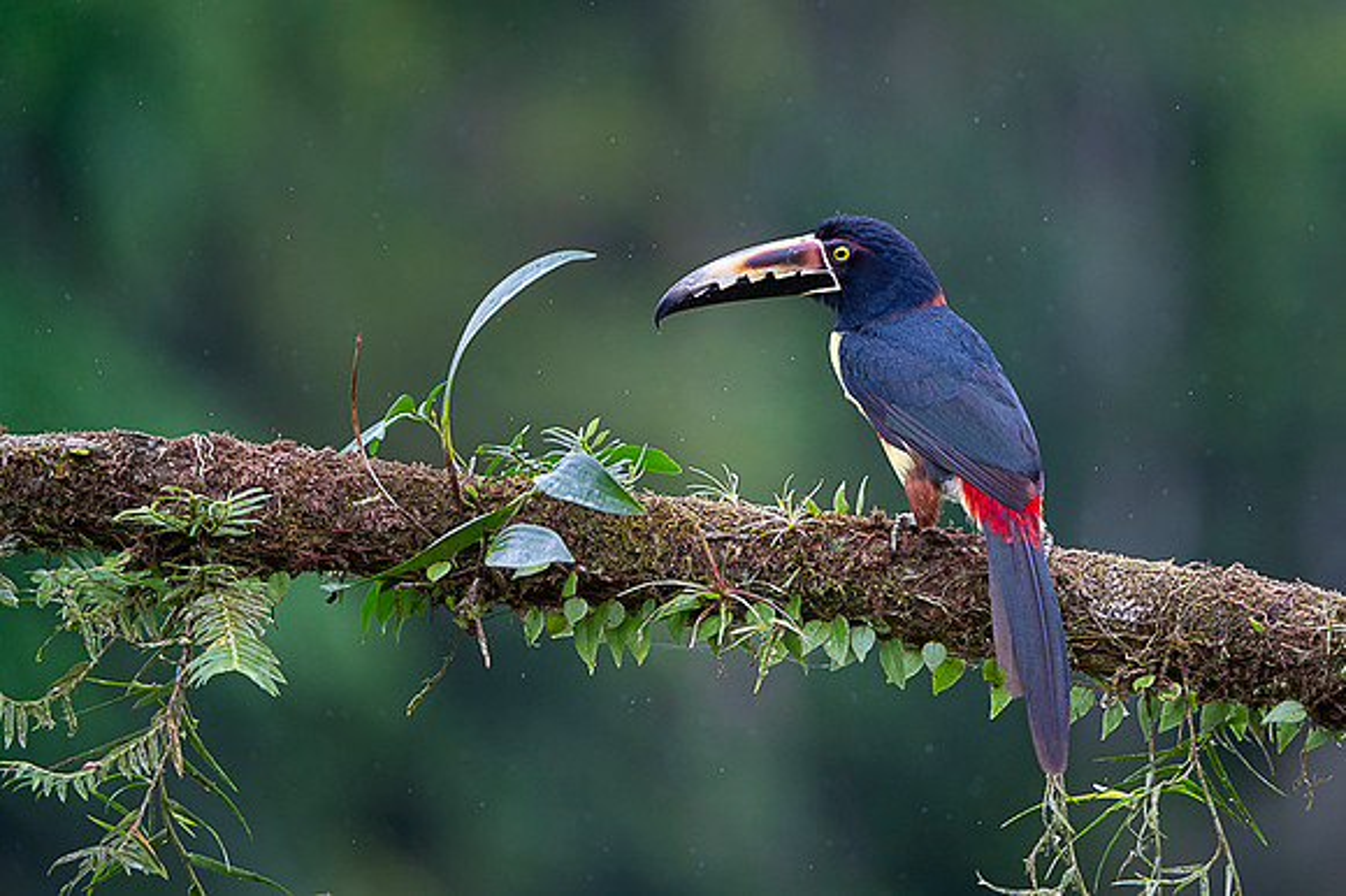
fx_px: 12761
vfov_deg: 4.0
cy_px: 329
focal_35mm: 342
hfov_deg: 6.0
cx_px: 851
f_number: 4
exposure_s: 1/800
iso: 800
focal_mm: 270
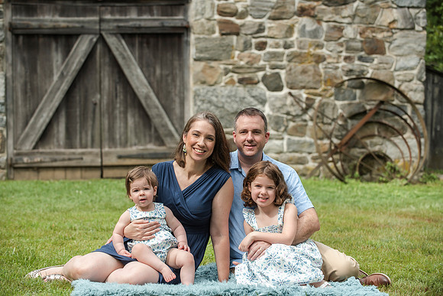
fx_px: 1225
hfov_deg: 20.5
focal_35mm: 100
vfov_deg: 13.8
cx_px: 218
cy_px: 146
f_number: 4.5
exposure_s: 1/2000
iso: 400
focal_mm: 98
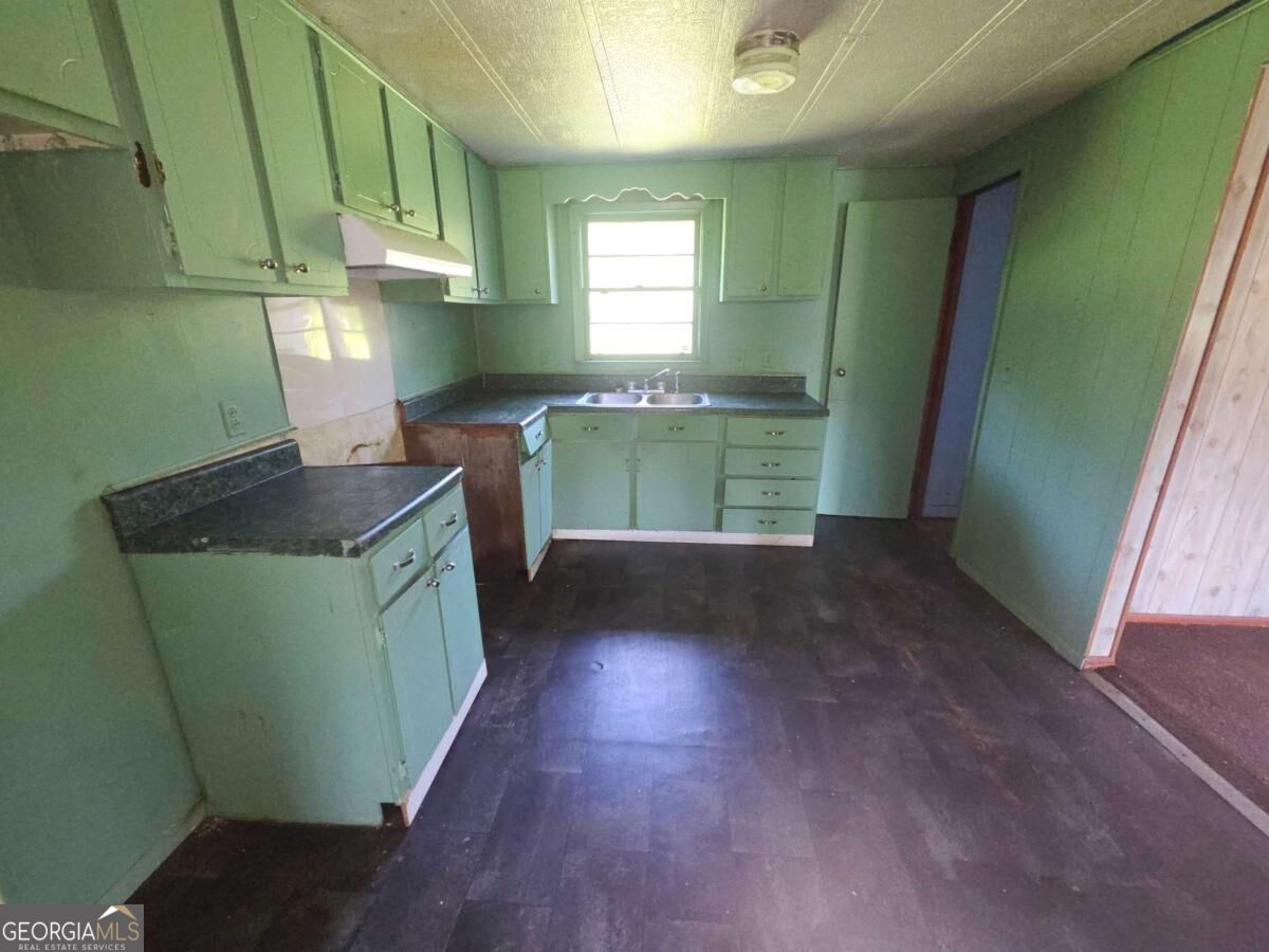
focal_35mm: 13
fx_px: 477
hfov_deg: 106.2
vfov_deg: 89.9
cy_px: 476
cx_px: 634
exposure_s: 1/40
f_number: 2.2
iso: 320
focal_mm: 2.2
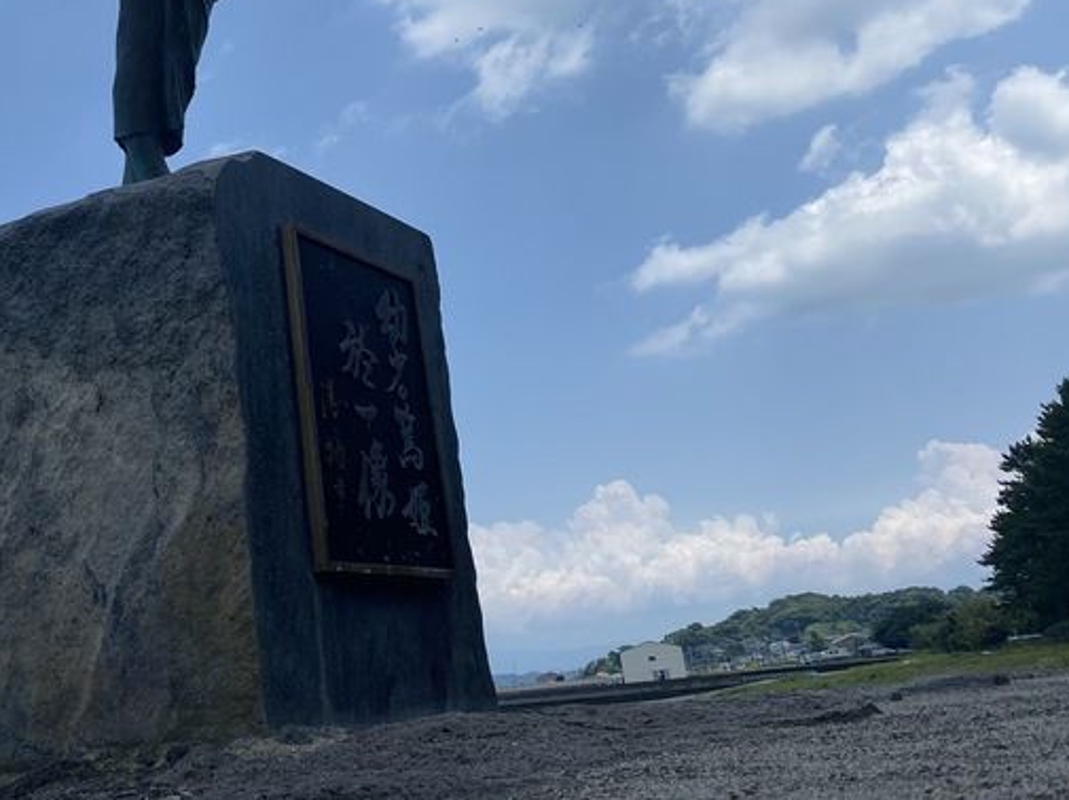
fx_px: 1296
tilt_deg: +22.4
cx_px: 302
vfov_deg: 33.5
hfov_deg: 43.7
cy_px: 183
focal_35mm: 42
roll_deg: +4.8
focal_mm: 4.25
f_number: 1.8
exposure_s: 1/4808
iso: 32
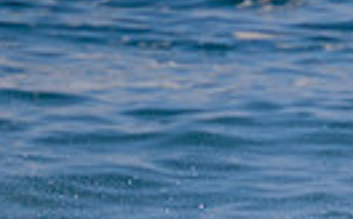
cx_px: 631
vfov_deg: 0.4
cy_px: 223
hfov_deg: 0.6
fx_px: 34517
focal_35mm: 3594
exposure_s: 1/2000
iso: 1100
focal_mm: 800
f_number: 11
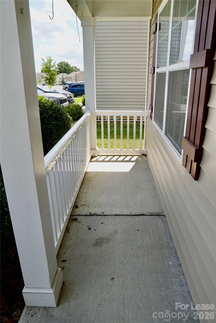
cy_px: 162
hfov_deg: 53.1
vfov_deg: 73.7
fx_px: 216
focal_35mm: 24
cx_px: 108
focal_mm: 16
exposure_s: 1/250
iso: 100
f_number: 4.5
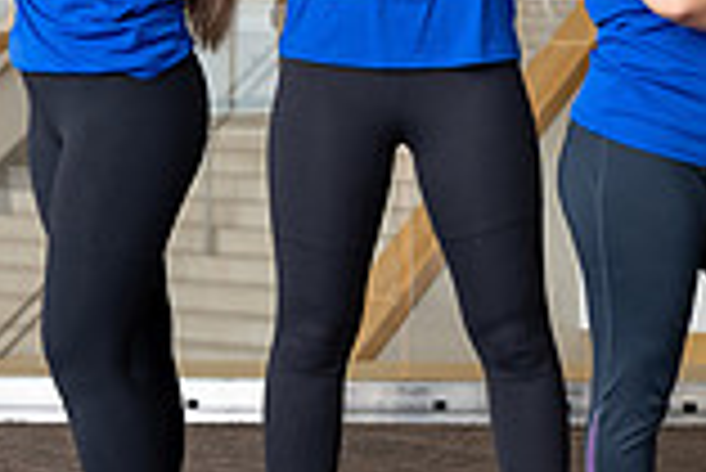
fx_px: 2395
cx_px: 416
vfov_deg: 11.1
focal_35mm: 122
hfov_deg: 16.8
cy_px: -60
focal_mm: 31
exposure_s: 1/250
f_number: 2.8
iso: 640
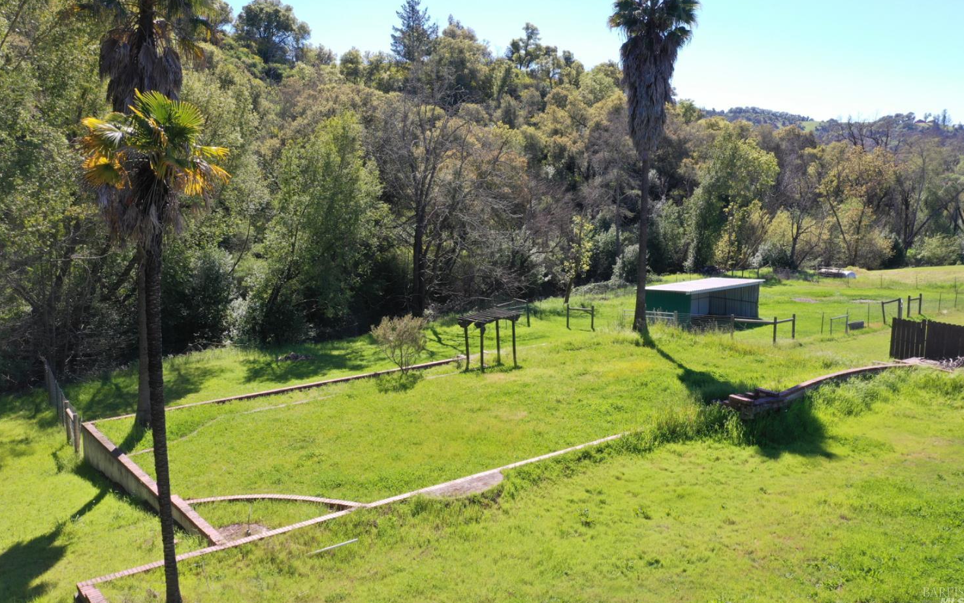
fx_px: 762
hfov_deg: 64.6
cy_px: 289
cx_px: 486
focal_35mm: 29
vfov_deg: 43.2
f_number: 6.3
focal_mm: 10.26
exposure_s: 1/160
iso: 100
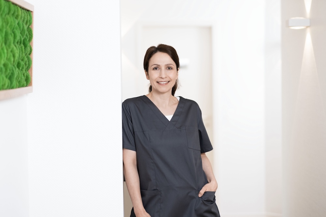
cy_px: 108
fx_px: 761
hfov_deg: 24.2
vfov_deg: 16.3
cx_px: 163
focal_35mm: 84
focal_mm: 56
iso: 250
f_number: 1.4
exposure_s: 1/400
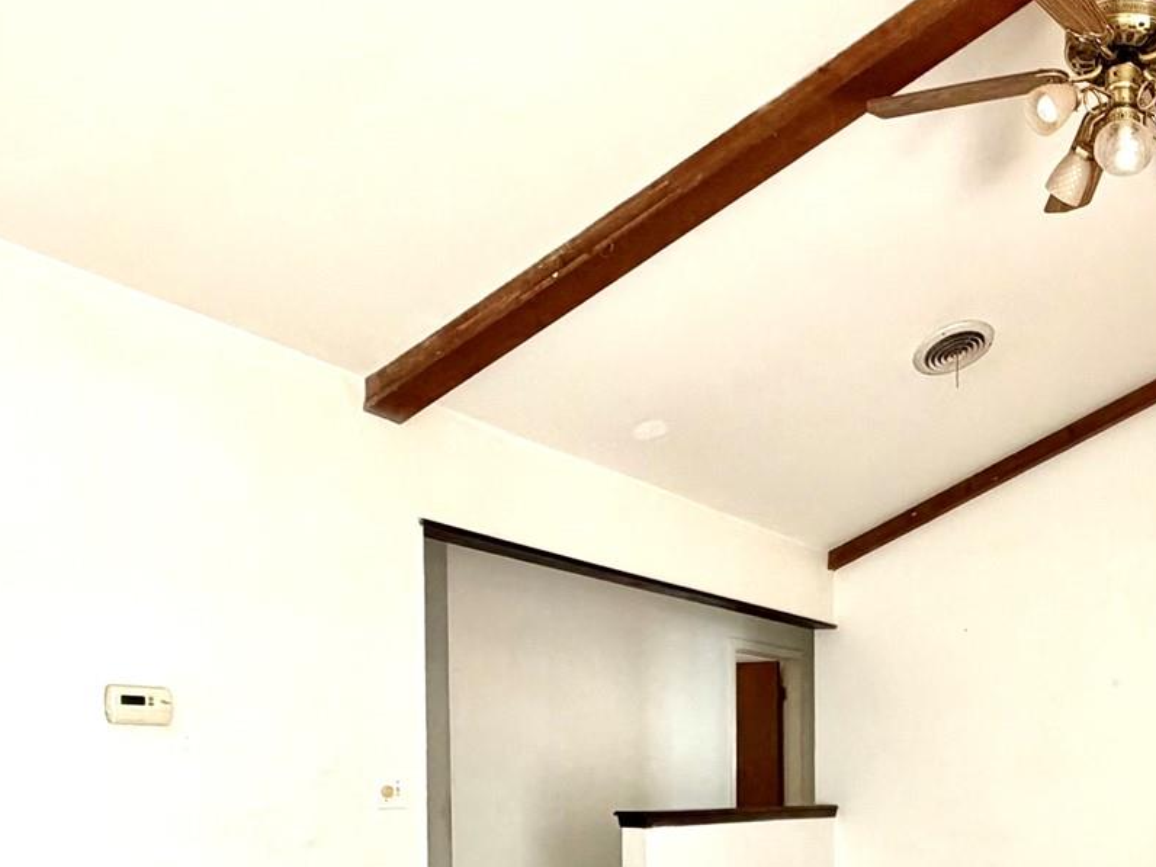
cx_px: 1037
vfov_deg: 36.5
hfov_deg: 46.4
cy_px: 825
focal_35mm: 36
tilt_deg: -2.0
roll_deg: +0.9
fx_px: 1202
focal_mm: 2.22
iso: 320
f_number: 2.2
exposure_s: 1/101
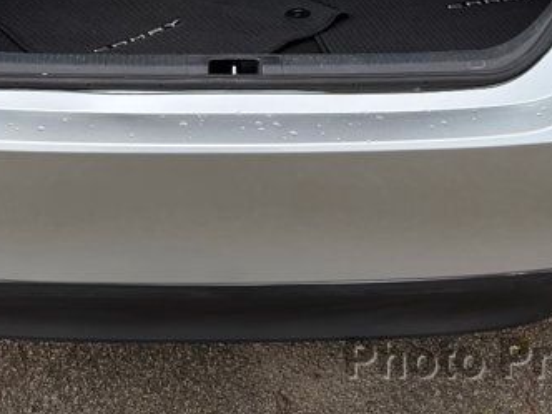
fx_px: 1180
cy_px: -223
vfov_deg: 17.7
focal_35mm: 74
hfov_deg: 26.3
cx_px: 218
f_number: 1.78
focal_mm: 6.76
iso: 80
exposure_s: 1/467
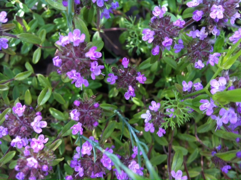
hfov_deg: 52.7
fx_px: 243
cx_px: 120
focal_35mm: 35
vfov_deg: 40.6
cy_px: 90
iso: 100
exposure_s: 1/60
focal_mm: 3.85
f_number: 2.8
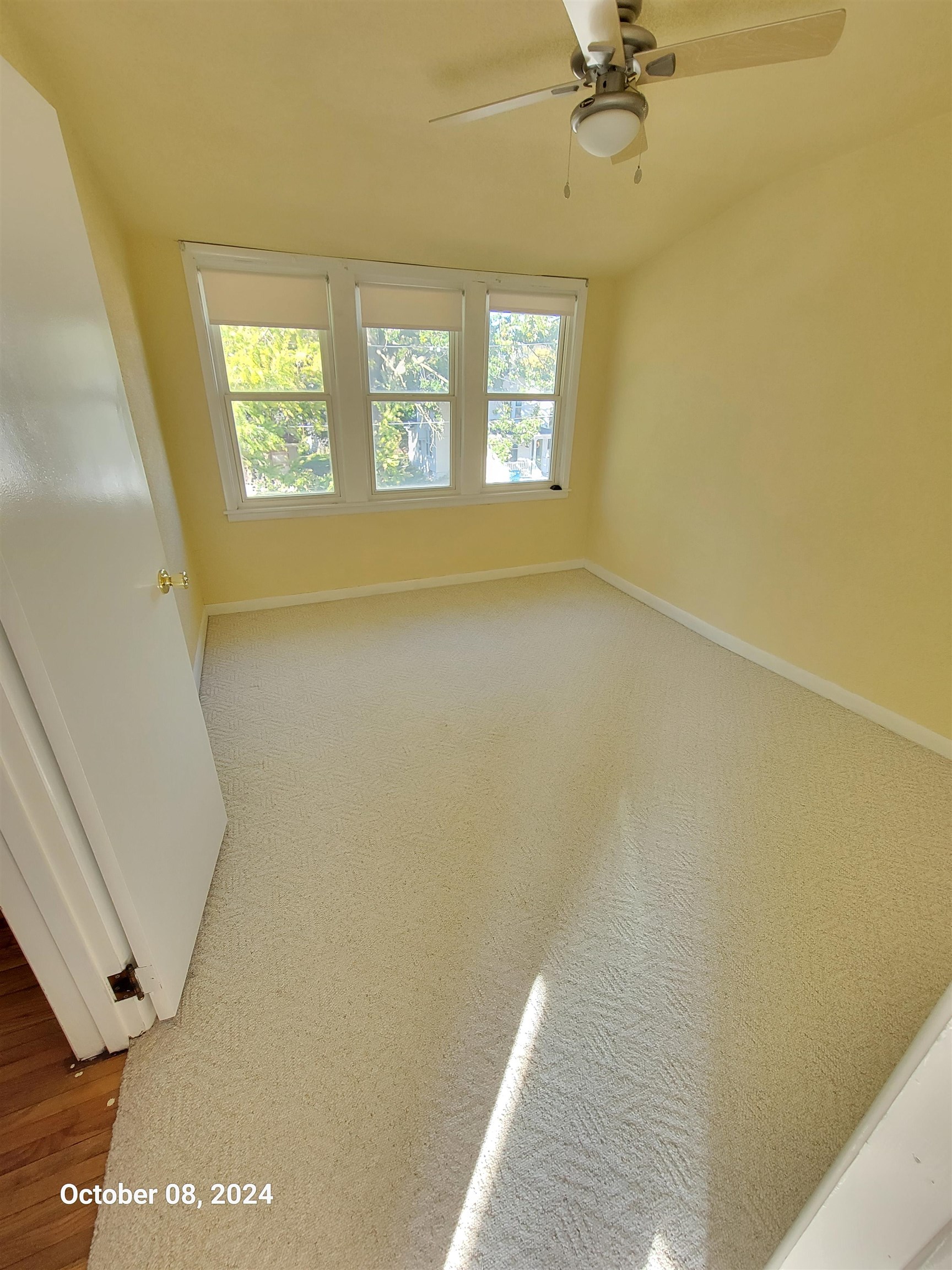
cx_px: 476
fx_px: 477
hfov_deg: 89.9
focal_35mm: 13
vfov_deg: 106.2
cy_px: 635
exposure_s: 1/60
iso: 250
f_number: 2.2
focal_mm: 2.2
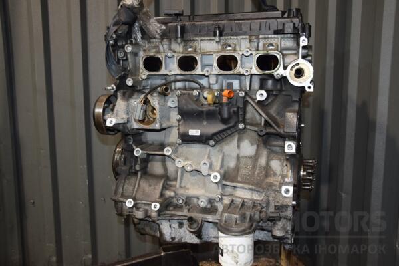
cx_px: 200
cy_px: 133
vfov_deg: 40.0
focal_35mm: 33
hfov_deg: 57.2
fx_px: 366
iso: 800
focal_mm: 22
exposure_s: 1/60
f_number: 5
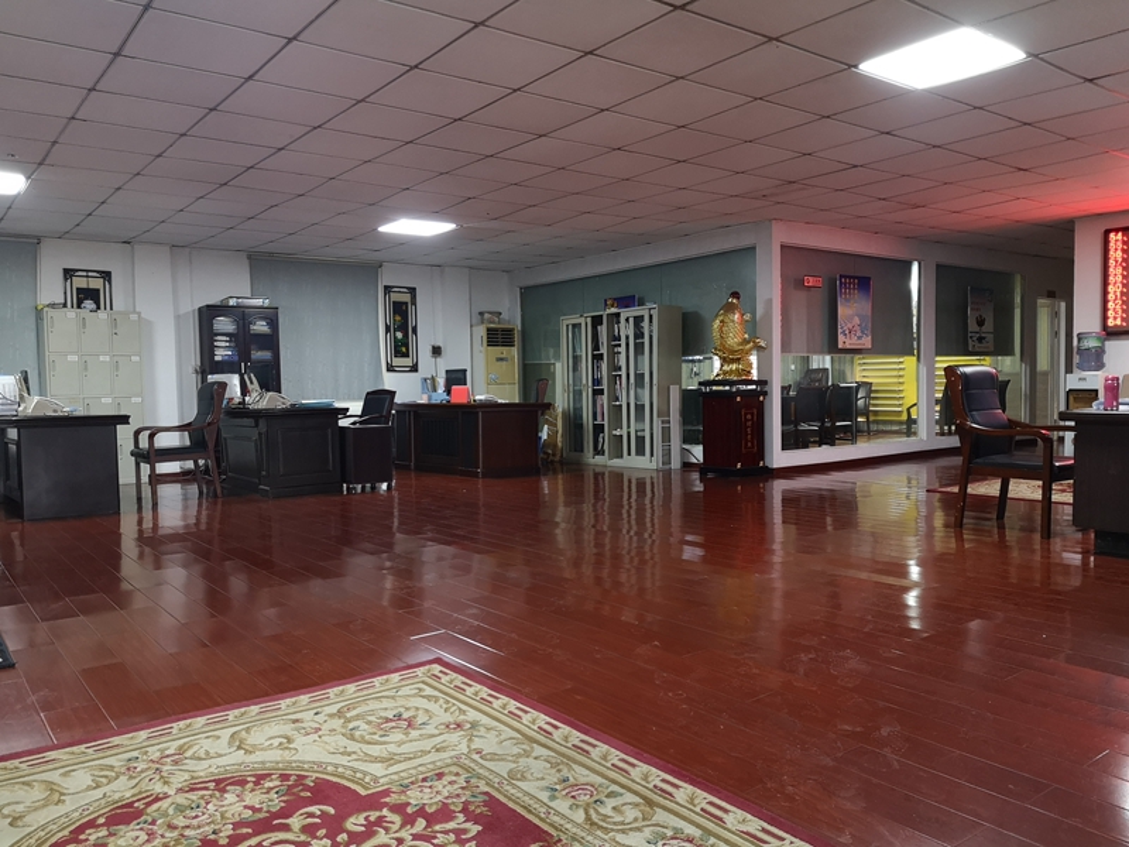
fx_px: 881
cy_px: 424
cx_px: 564
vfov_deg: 51.4
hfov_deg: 65.3
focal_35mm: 27
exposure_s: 1/33.3
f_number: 1.8
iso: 250
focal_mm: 3.95
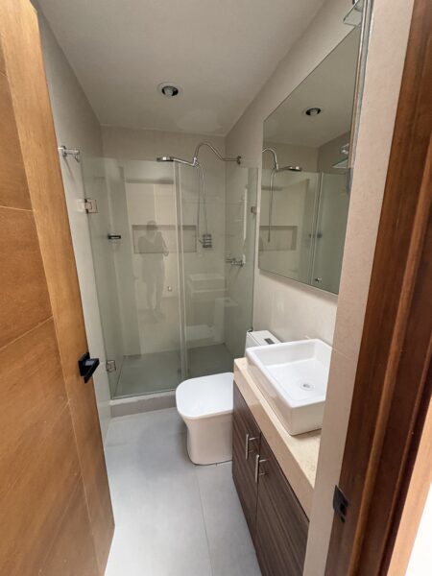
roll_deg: +0.9
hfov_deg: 85.7
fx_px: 233
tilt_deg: -14.6
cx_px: 216
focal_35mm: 14
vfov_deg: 102.1
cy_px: 288
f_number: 2.2
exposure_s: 1/60
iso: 250
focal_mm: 2.22
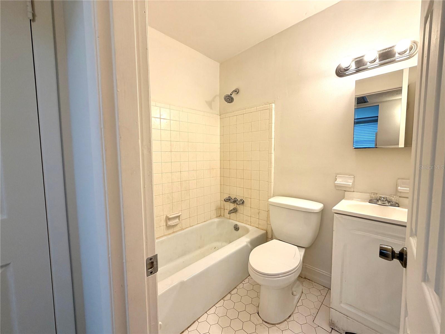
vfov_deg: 85.7
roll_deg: +0.4
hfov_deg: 102.1
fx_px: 180
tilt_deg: -4.9
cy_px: 167
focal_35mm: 14
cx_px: 222
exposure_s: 1/120
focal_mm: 2.22
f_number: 2.2
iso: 125
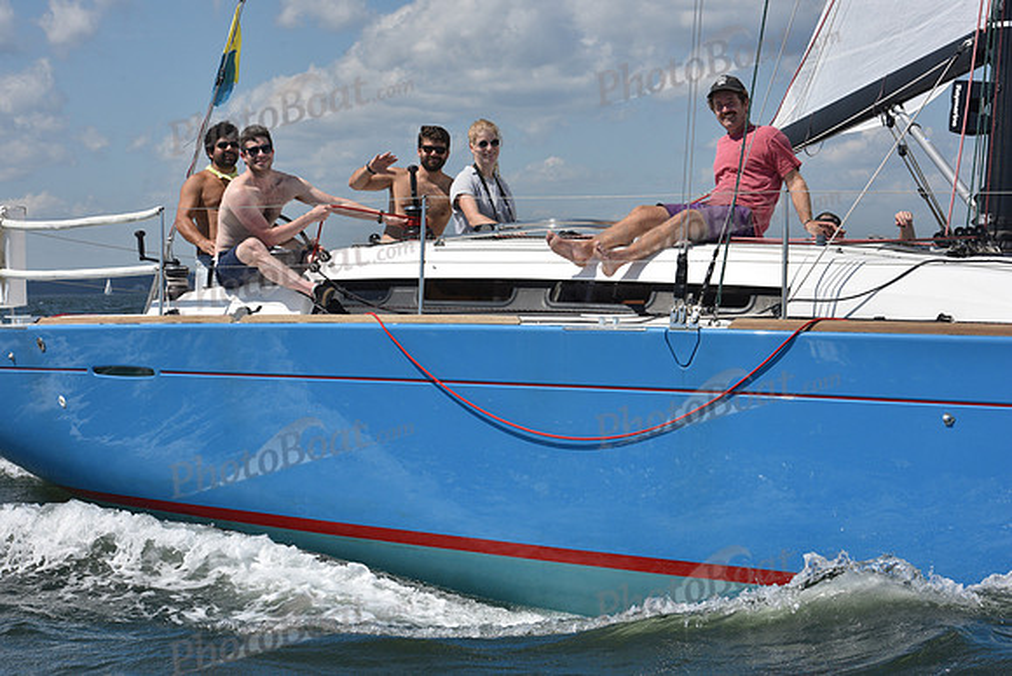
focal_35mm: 95
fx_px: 2671
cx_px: 506
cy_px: 338
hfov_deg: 21.5
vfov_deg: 14.4
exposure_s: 1/1250
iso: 320
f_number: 11
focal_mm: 95
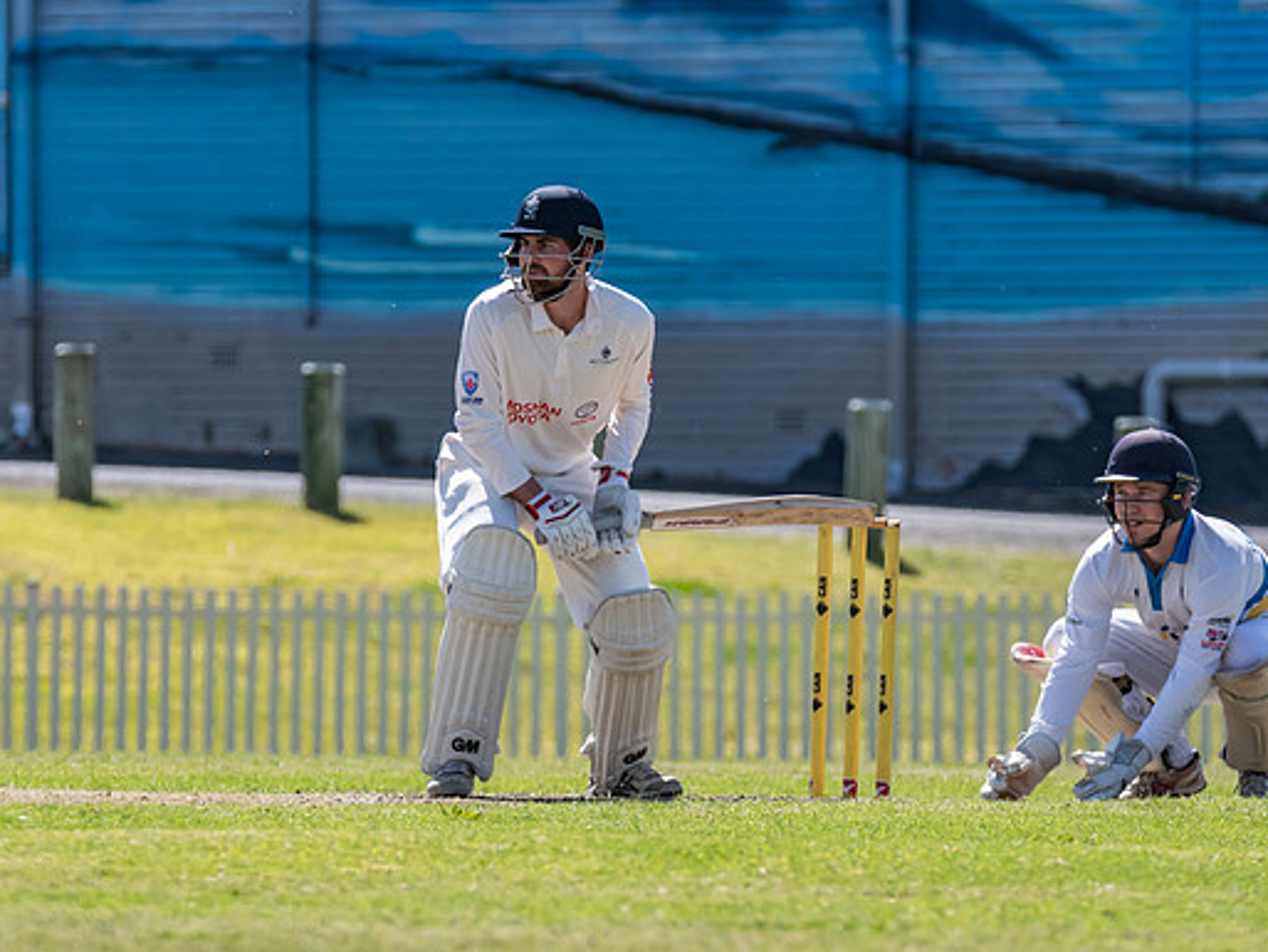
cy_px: 471
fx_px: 26930
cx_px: 532
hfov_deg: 2.7
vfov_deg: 2.0
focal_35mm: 735
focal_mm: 360
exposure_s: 1/2500
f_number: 7.1
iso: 640
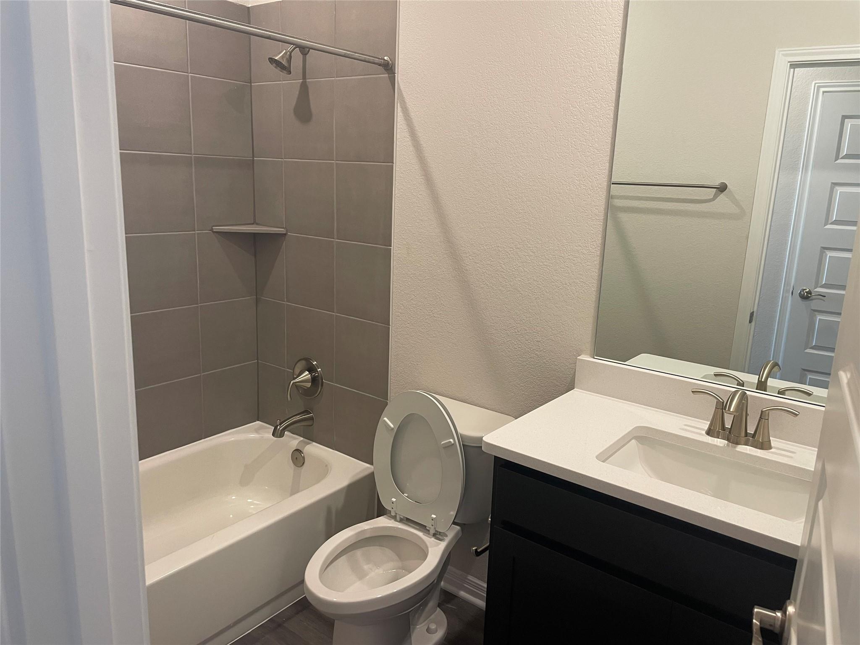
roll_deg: -1.7
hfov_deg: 67.3
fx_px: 646
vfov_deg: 53.1
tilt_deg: -12.1
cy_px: 322
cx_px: 430
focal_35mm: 26
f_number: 1.6
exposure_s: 1/60
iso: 100
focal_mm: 4.2
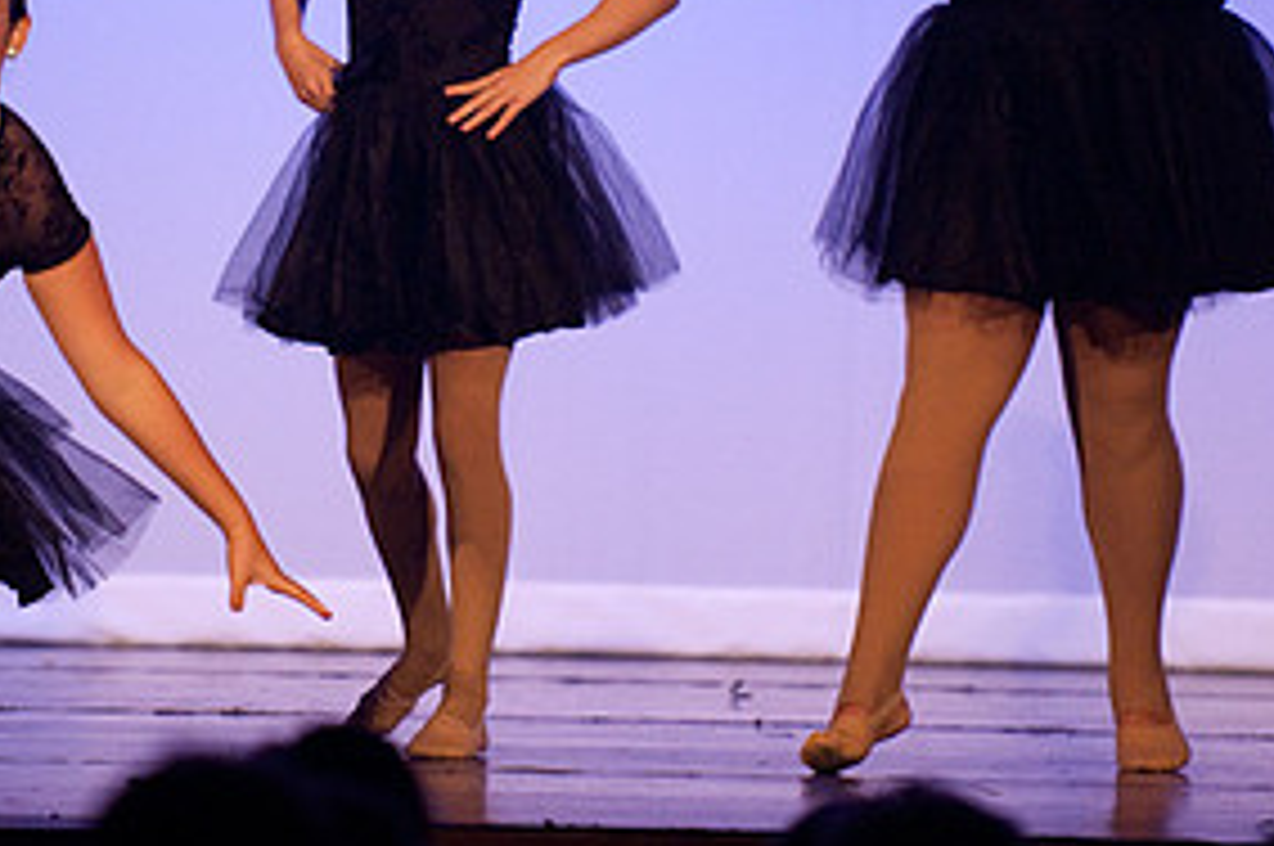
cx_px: 437
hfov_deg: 5.0
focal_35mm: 410
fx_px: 14493
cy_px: 9
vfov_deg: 3.3
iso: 3200
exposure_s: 1/200
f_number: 2.8
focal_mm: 200
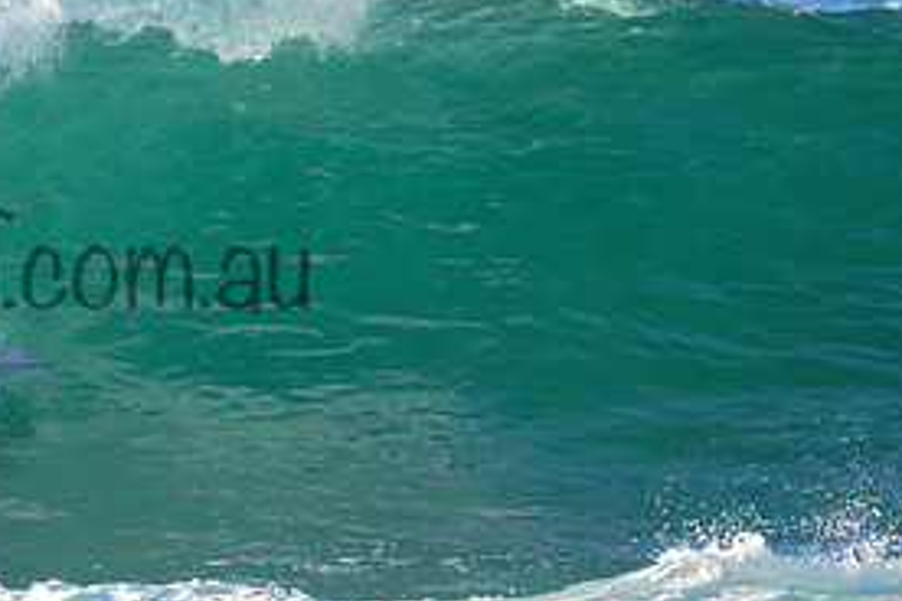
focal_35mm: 1680
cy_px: 234
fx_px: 42090
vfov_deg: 0.8
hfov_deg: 1.2
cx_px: -36
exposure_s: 1/1250
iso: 1600
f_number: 11
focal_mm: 800
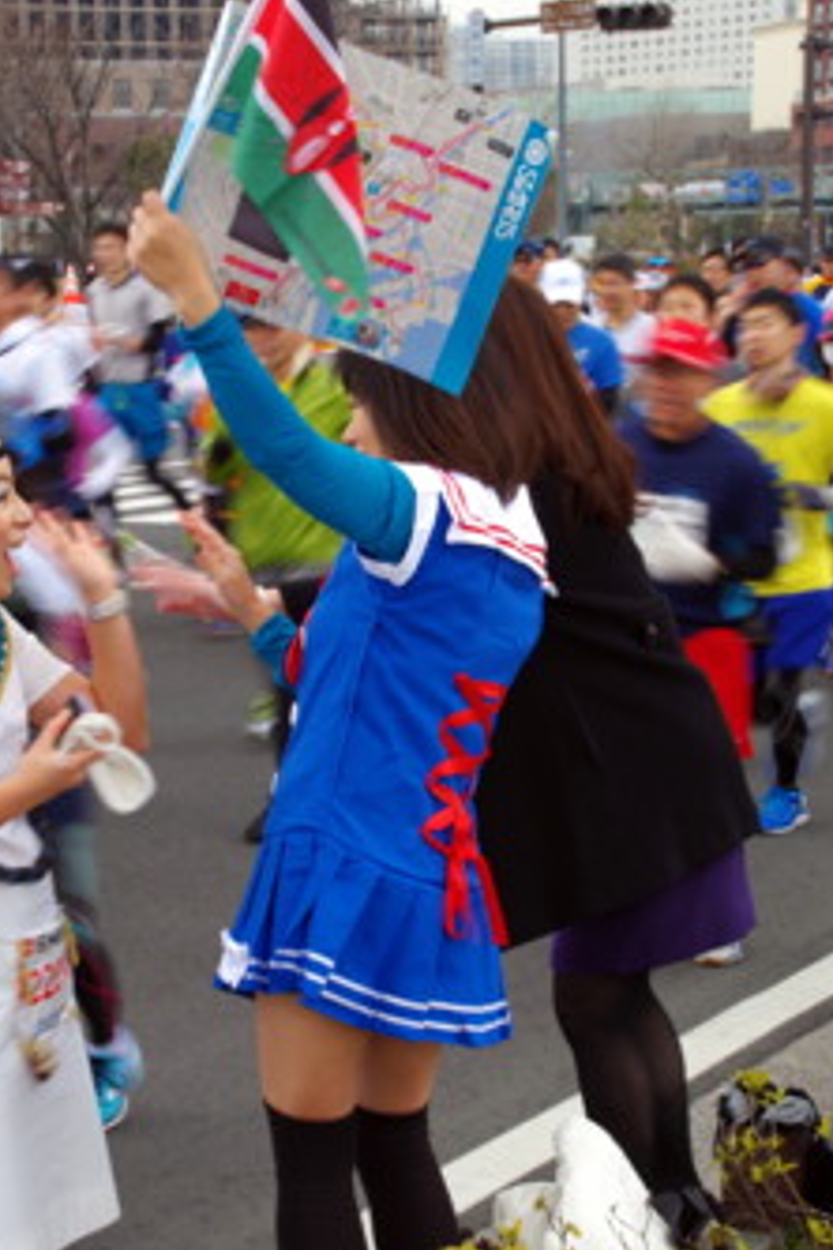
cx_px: 356
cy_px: 717
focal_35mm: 81
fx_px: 2811
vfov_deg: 25.0
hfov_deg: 16.8
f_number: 13
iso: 100
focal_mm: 40
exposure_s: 1/20
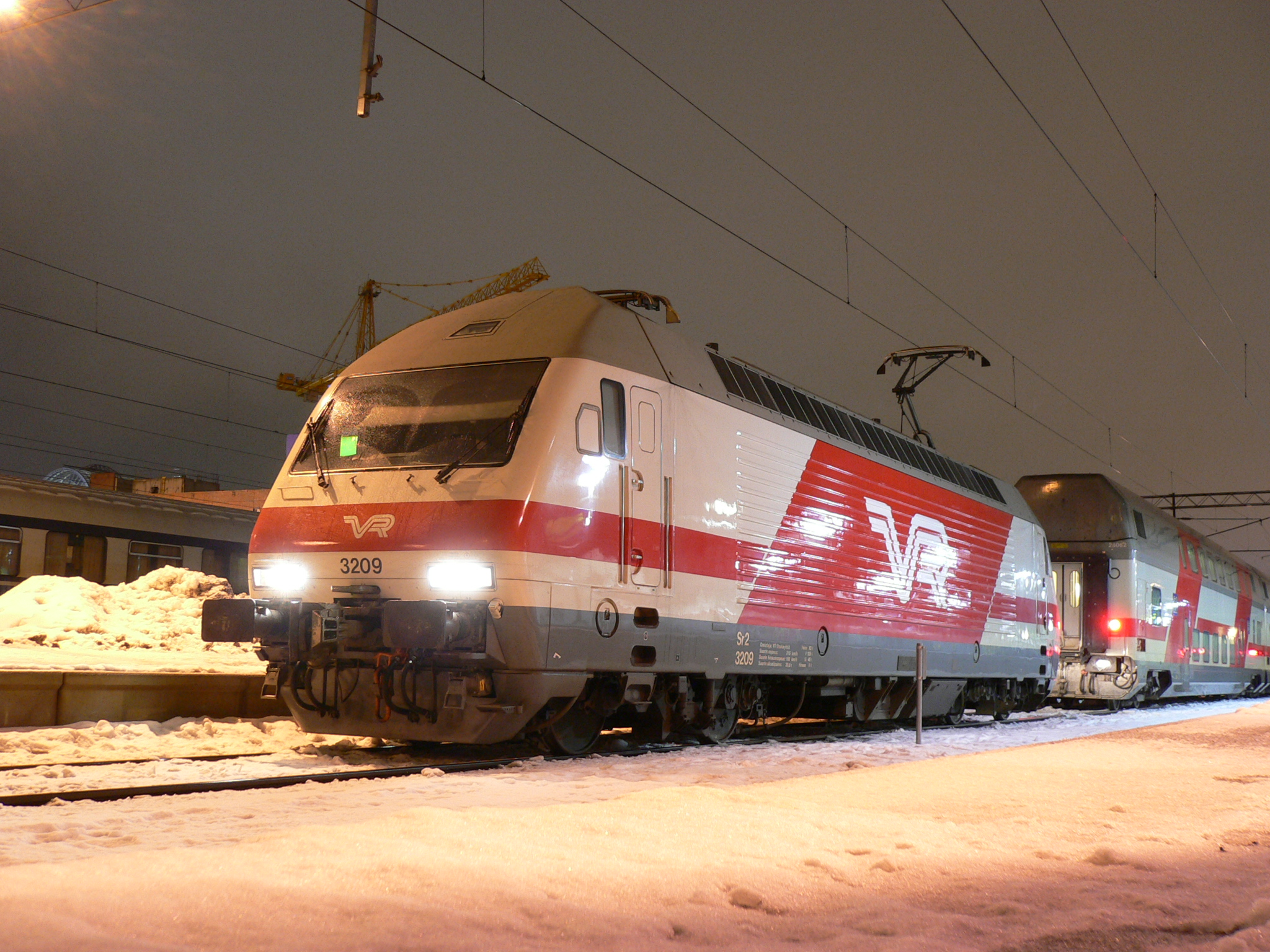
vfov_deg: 35.1
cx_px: 635
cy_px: 476
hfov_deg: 45.8
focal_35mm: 41
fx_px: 1504
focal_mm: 6.8
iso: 100
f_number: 3.1
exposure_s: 1
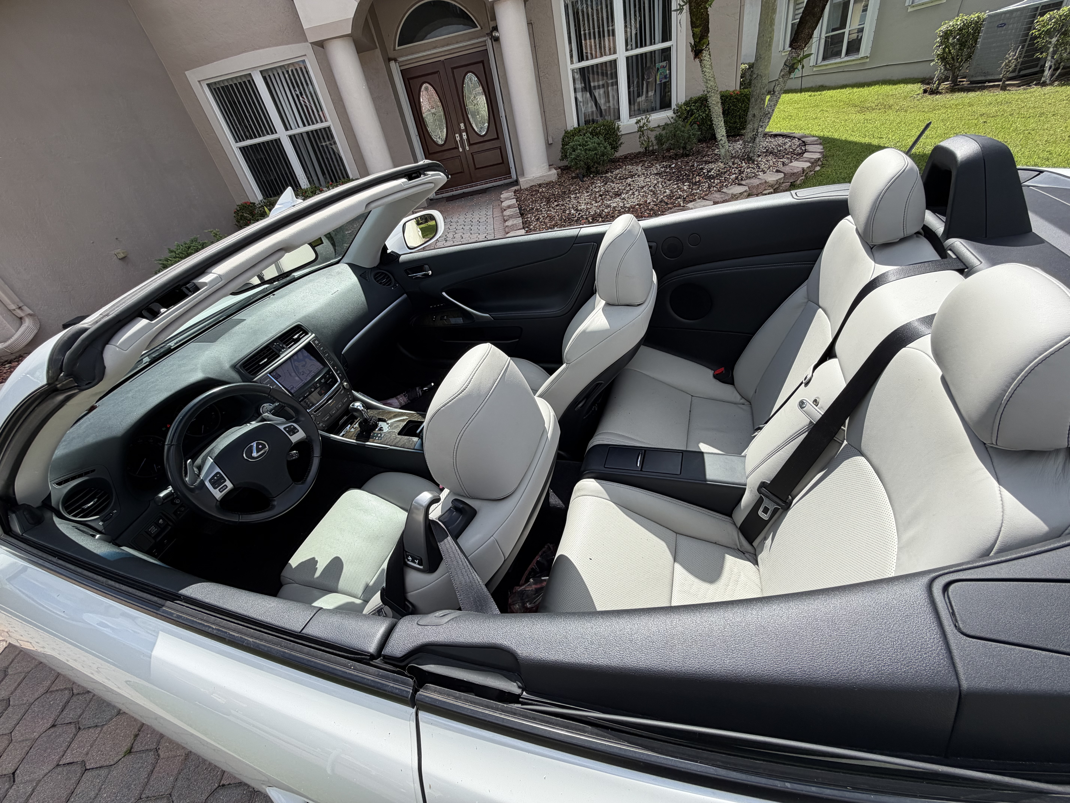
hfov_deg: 102.1
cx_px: 535
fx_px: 433
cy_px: 402
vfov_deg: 85.7
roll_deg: +13.3
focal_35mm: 14
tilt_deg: -33.6
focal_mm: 2.22
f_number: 2.2
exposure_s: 1/770
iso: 32
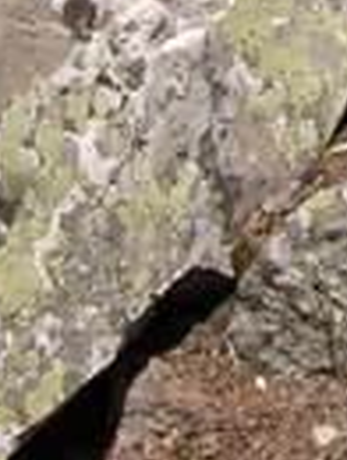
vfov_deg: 8.6
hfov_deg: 6.7
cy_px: -580
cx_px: 786
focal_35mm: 213
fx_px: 2838
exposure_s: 1/250
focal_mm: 8.9
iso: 50
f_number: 5
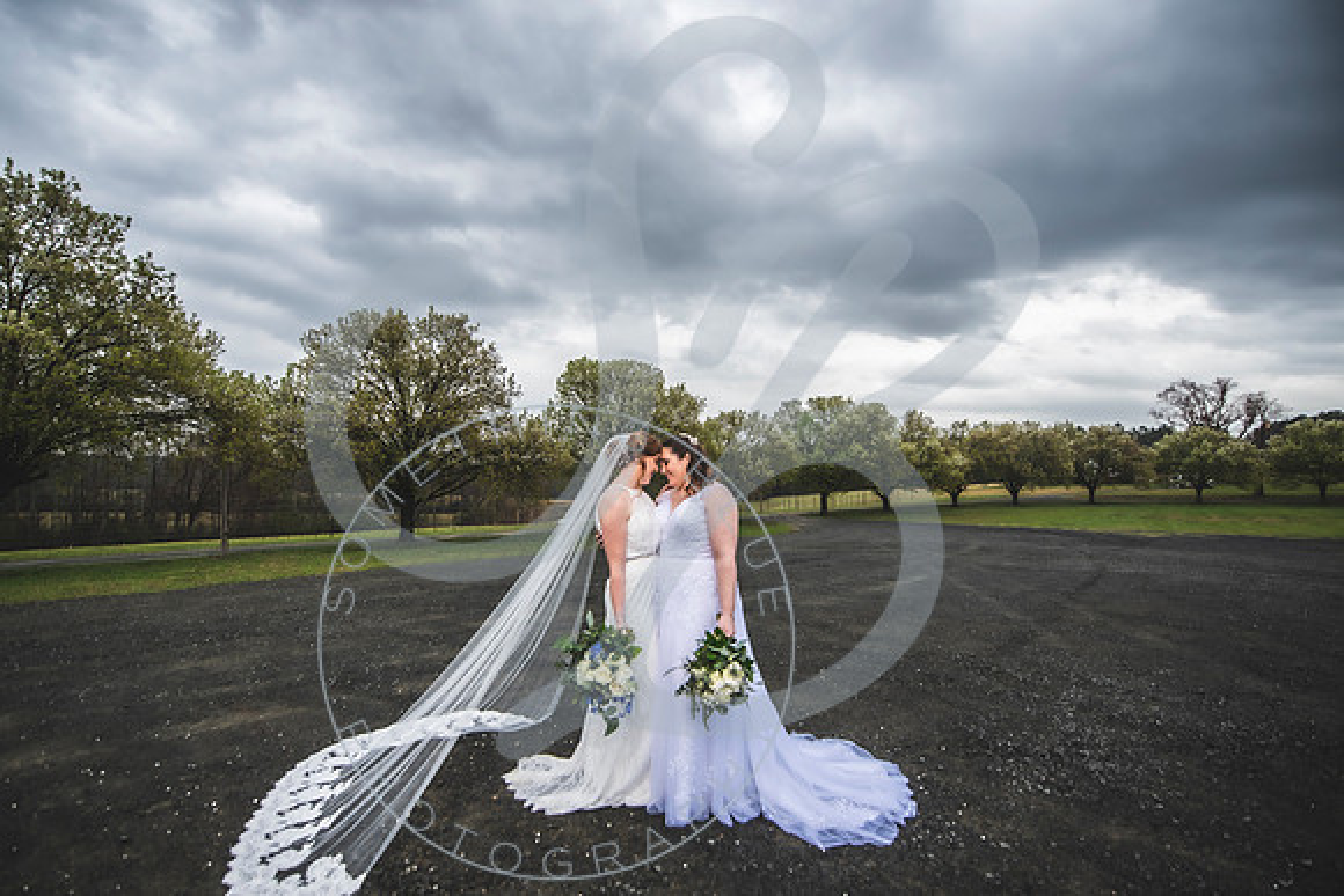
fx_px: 558
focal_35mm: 15
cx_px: 647
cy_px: 449
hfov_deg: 100.6
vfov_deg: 77.6
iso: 100
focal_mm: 14
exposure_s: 1/250
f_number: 3.5
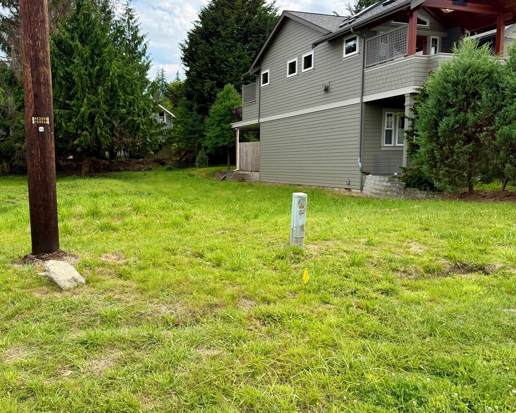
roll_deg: +0.8
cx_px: 196
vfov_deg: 48.5
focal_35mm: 30
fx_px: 458
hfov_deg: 58.1
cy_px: 213
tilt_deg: -4.3
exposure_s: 1/1385
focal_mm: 6.76
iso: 100
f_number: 1.78
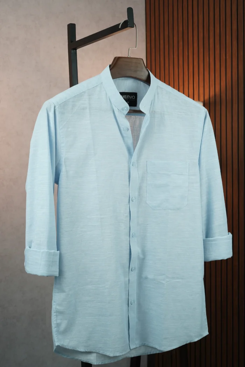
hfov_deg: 27.0
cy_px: 184
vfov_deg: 39.6
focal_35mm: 50
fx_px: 510
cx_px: 122
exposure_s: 1/161
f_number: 8
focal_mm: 50
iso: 1600
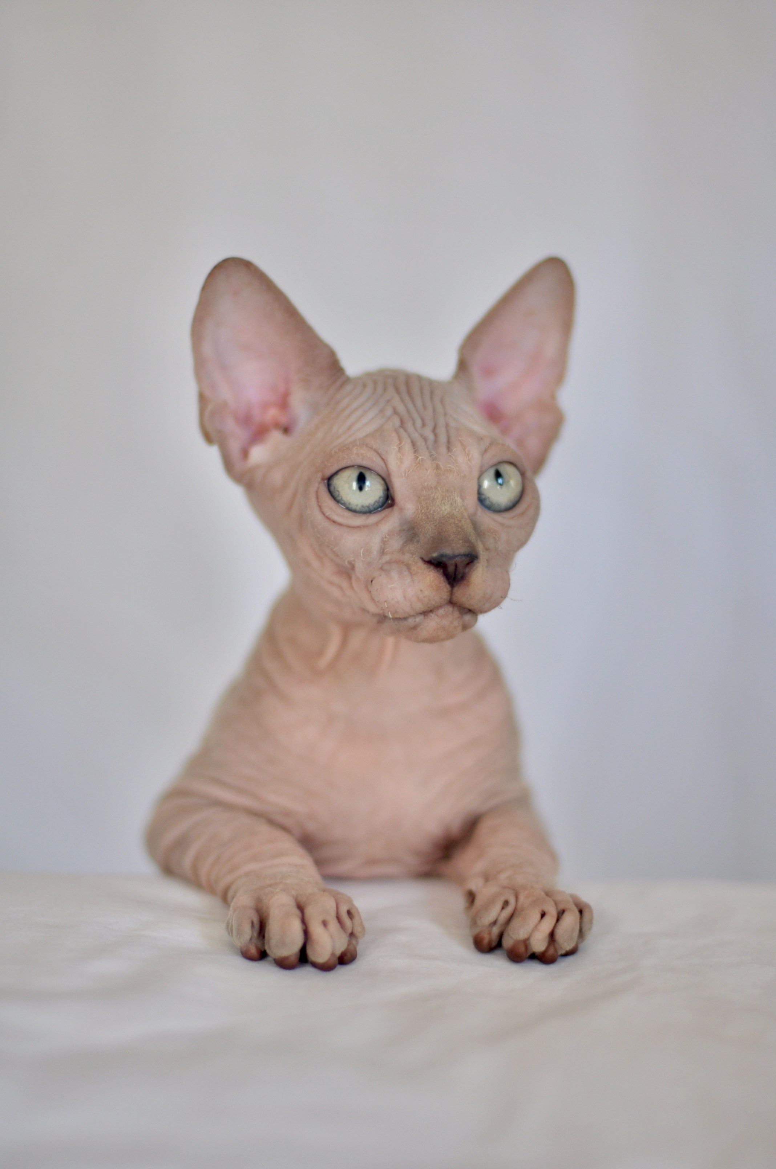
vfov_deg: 27.0
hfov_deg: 18.1
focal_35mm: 75
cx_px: 388
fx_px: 2431
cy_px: 584
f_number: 1.4
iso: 400
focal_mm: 50
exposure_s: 1/640
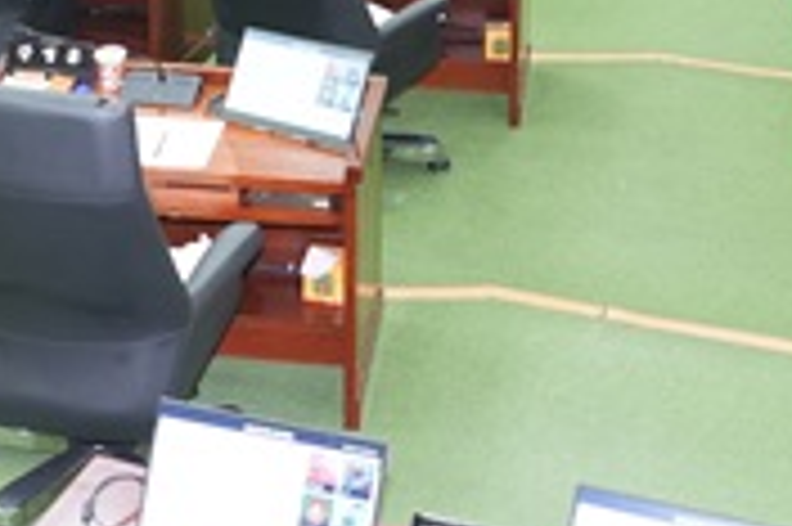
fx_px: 1868
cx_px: 320
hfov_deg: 23.9
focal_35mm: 85
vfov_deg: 14.7
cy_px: -306
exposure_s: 1/60
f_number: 2.8
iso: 1600
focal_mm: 25
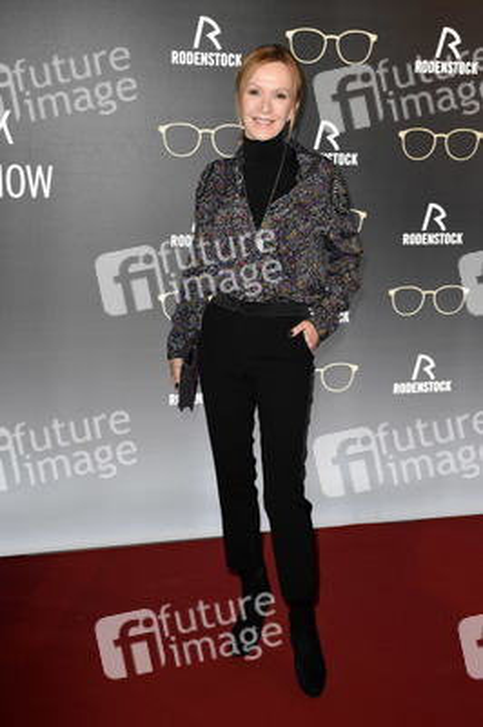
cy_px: 364
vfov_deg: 41.1
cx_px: 242
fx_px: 968
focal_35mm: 48
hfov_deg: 28.0
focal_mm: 32
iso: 1600
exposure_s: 1/60
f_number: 6.3
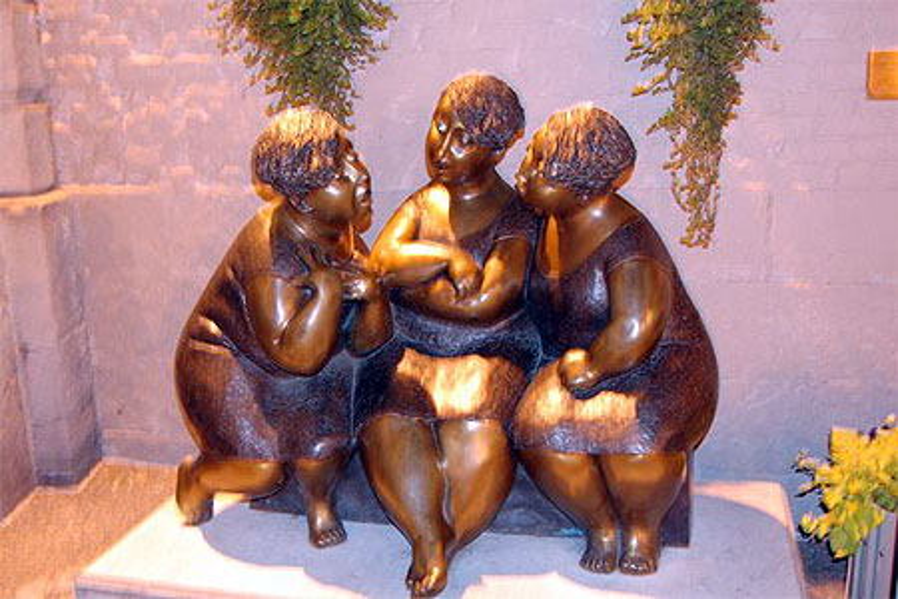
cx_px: 449
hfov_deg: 49.6
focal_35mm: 39
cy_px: 300
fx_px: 973
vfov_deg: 34.2
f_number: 4
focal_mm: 26
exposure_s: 1/1.3
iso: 400
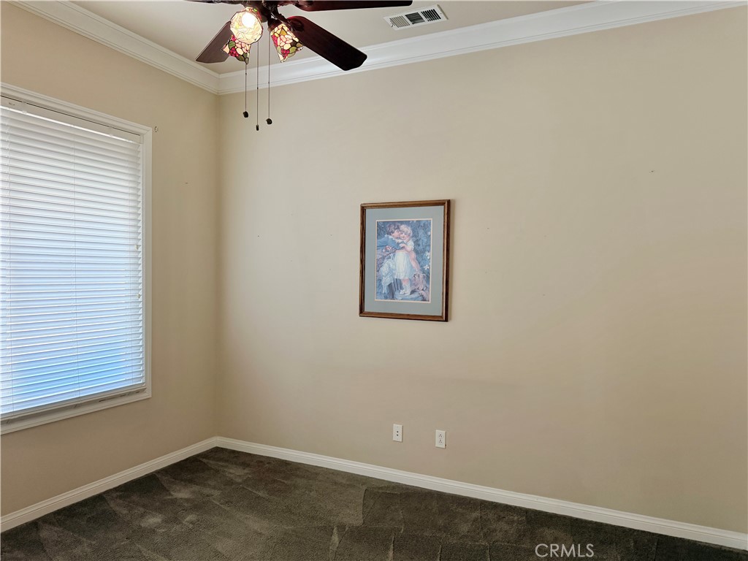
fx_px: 519
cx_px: 374
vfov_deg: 56.8
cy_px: 280
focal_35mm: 24
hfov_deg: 71.6
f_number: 1.78
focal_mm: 6.76
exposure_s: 1/120
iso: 160
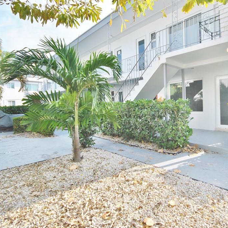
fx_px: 149
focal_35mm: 20
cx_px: 144
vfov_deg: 74.8
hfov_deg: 73.5
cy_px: 109
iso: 100
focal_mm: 10
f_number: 6.3
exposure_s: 1/160
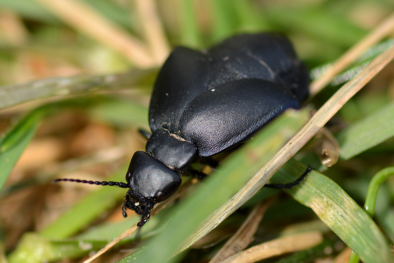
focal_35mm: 150
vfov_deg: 9.1
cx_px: 197
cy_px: 132
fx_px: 1642
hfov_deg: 13.7
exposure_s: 1/400
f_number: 9
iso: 100
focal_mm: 100
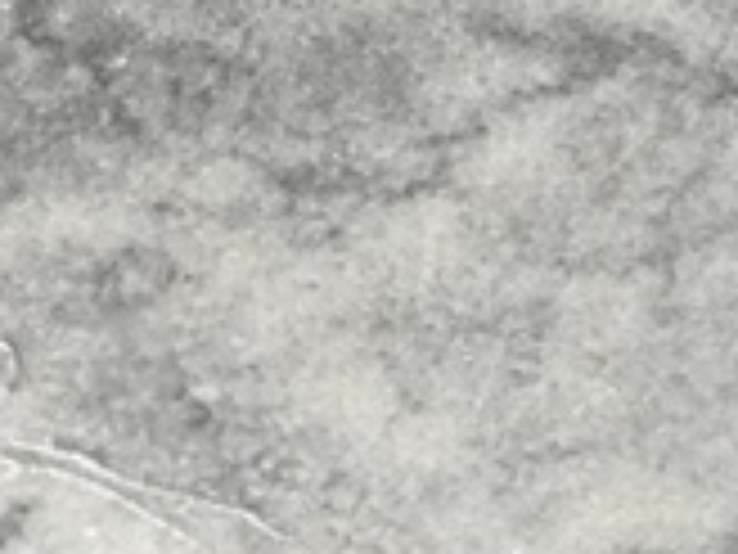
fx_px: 5202
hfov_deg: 7.9
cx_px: -416
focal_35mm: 244
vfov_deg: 5.9
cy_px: -599
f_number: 1.7
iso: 50
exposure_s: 1/927
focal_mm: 4.71
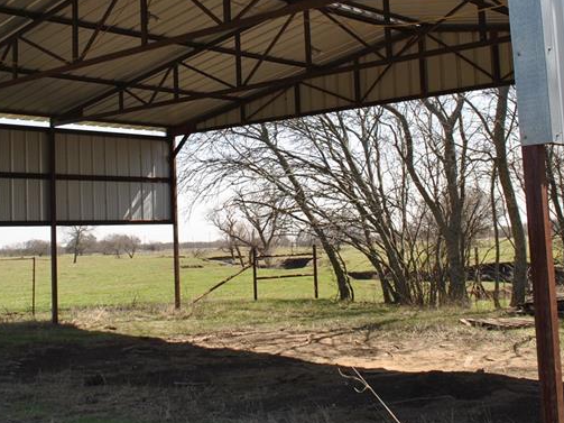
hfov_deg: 36.0
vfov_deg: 27.3
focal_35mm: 53
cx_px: 222
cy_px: 123
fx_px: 863
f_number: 7.1
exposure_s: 1/200
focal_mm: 18
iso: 100
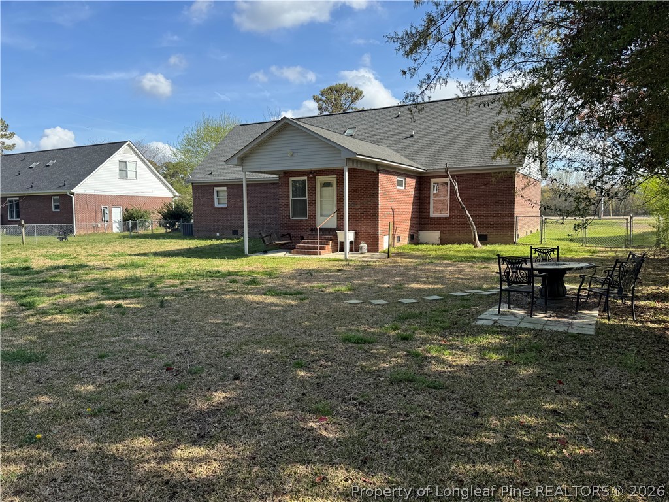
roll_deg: +0.1
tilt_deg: -5.5
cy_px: 251
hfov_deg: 71.6
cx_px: 334
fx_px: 464
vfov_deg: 56.8
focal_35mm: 24
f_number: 1.78
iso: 80
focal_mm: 6.76
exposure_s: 1/2252
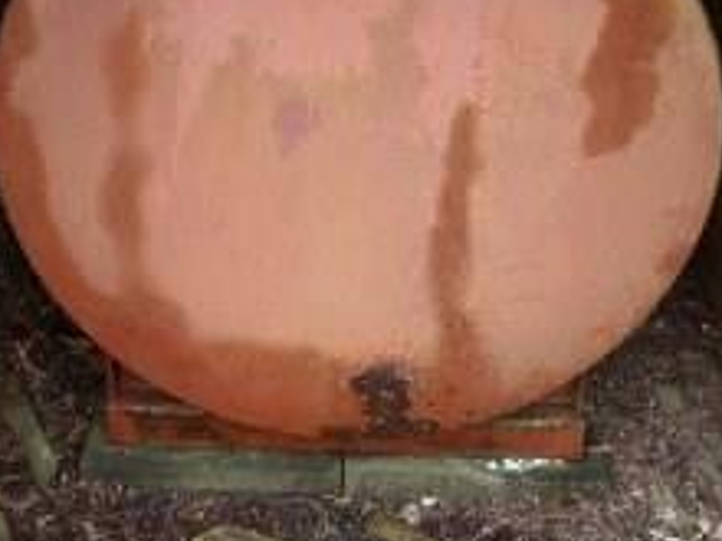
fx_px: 1064
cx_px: 335
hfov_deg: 37.5
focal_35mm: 51
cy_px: 92
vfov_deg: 27.8
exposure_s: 1/125
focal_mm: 4.5
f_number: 2.5
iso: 80
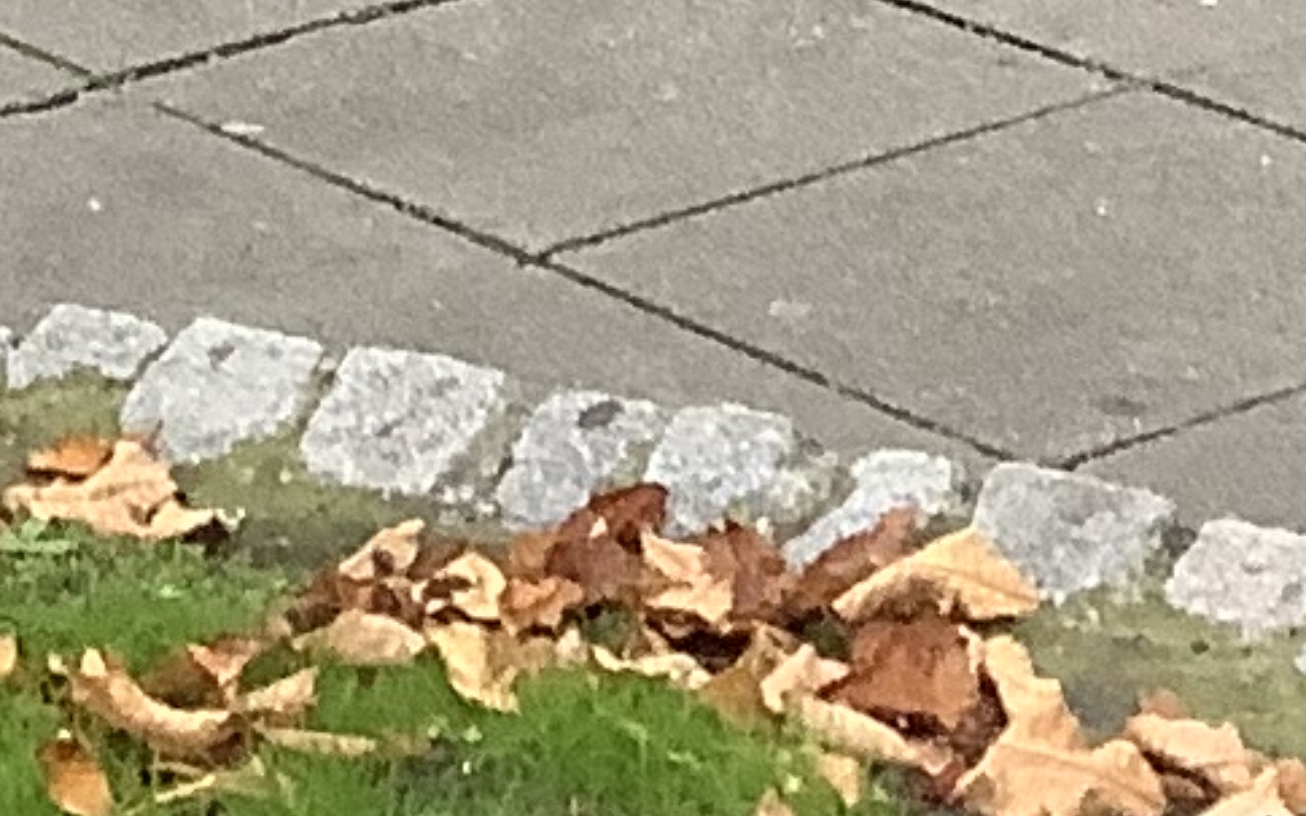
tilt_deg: +1.3
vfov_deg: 5.3
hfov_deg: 9.5
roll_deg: -1.3
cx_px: 372
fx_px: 7865
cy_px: -2435
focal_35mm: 221
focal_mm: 3.3
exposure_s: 1/50
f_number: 2.4
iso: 64
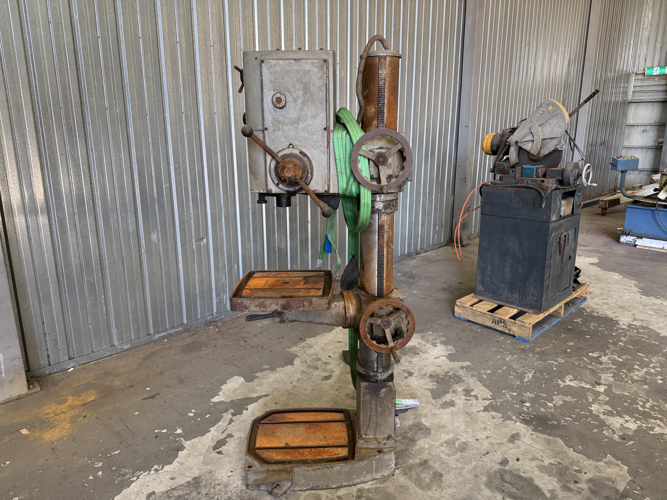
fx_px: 462
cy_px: 250
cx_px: 334
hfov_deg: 71.6
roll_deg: -0.8
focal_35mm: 24
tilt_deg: -13.4
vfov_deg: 56.8
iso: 160
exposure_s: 1/100
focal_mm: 6.76
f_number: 1.78
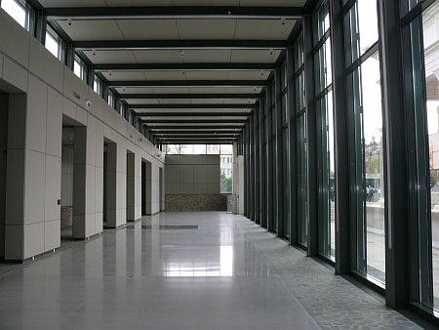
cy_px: 165
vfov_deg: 40.7
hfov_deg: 52.6
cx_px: 220
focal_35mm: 35
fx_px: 444
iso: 100
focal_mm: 7.4
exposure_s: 1/40
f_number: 4
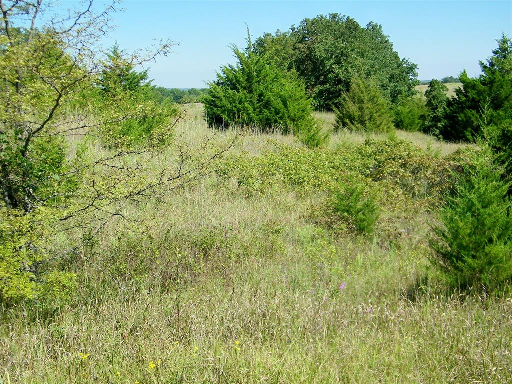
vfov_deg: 30.9
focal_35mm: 47
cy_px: 192
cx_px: 256
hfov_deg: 40.4
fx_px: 695
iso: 80
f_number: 7.8
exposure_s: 1/160
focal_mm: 8.3
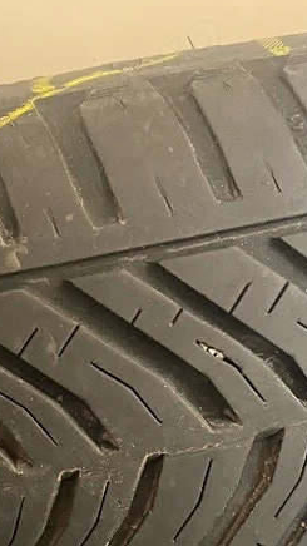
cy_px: 456
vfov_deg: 31.3
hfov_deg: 18.5
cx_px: 168
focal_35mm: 65
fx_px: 941
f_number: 1.8
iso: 1000
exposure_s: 1/30
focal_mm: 4.25
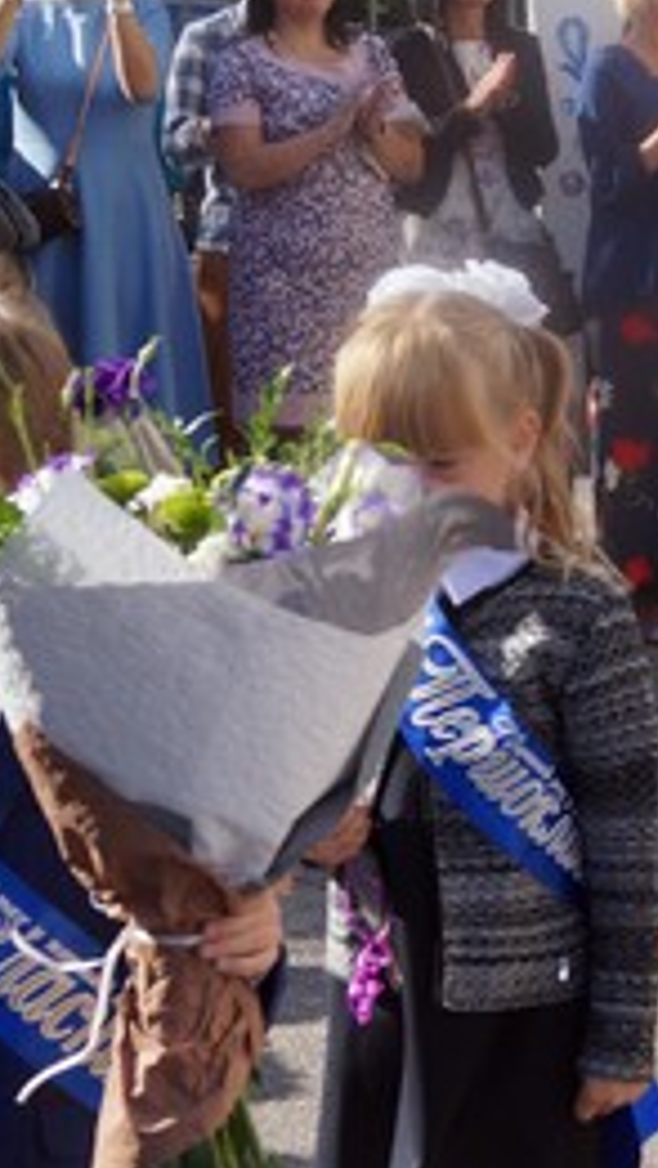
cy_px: 656
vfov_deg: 21.1
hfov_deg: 11.3
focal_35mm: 101
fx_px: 3130
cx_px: 1115
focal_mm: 24
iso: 100
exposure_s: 1/320
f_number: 5.6
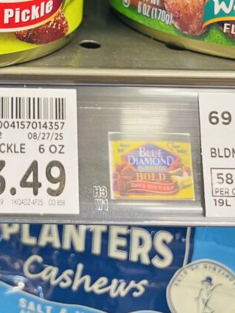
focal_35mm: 64
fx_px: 579
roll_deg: -1.0
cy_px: -15
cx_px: -32
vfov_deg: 28.1
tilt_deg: -19.1
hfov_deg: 21.6
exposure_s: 1/60
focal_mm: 4.2
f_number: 1.6
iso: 125
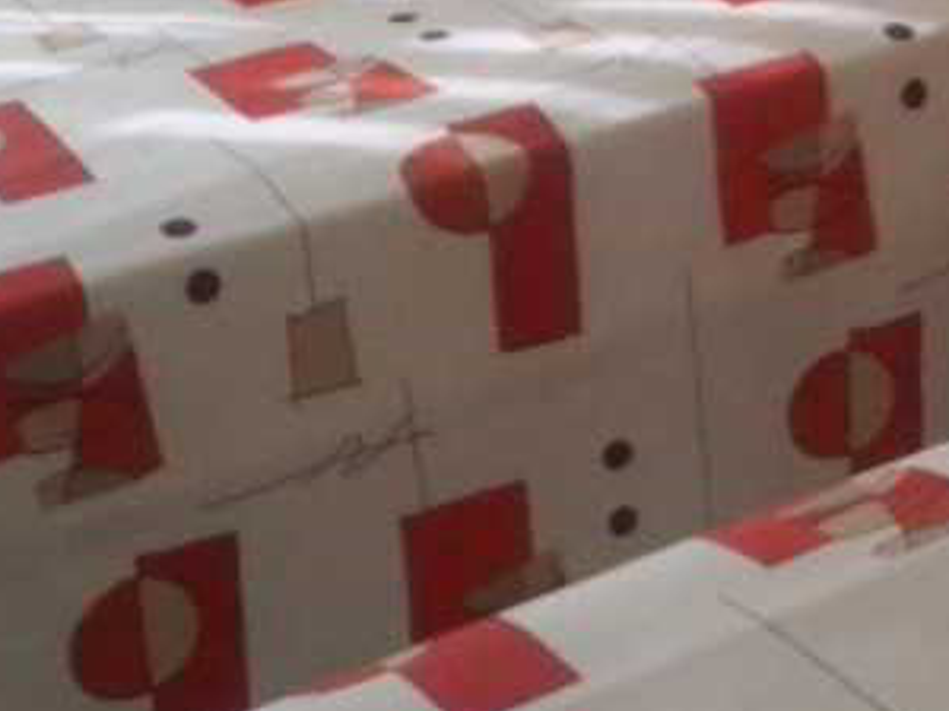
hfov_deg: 16.2
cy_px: 213
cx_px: 1251
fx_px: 3151
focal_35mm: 115
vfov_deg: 12.8
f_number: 4.3
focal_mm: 5.7
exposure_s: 1/100
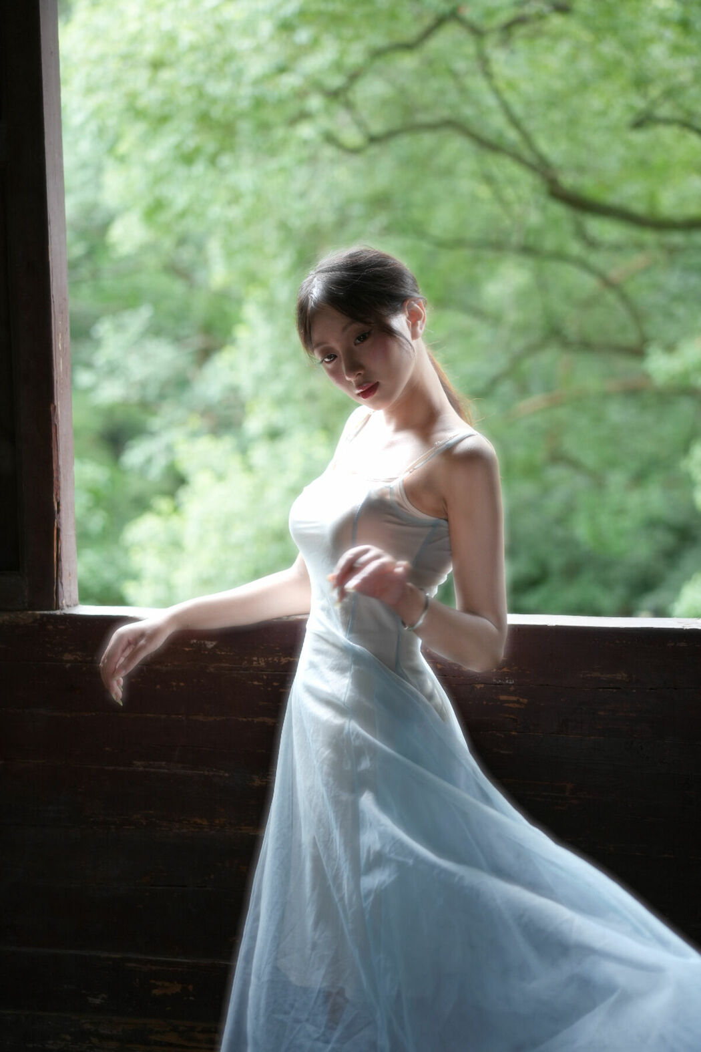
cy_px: 526
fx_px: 1460
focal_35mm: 50
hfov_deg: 27.0
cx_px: 350
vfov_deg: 39.6
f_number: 2
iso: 200
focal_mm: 50
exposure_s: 1/125
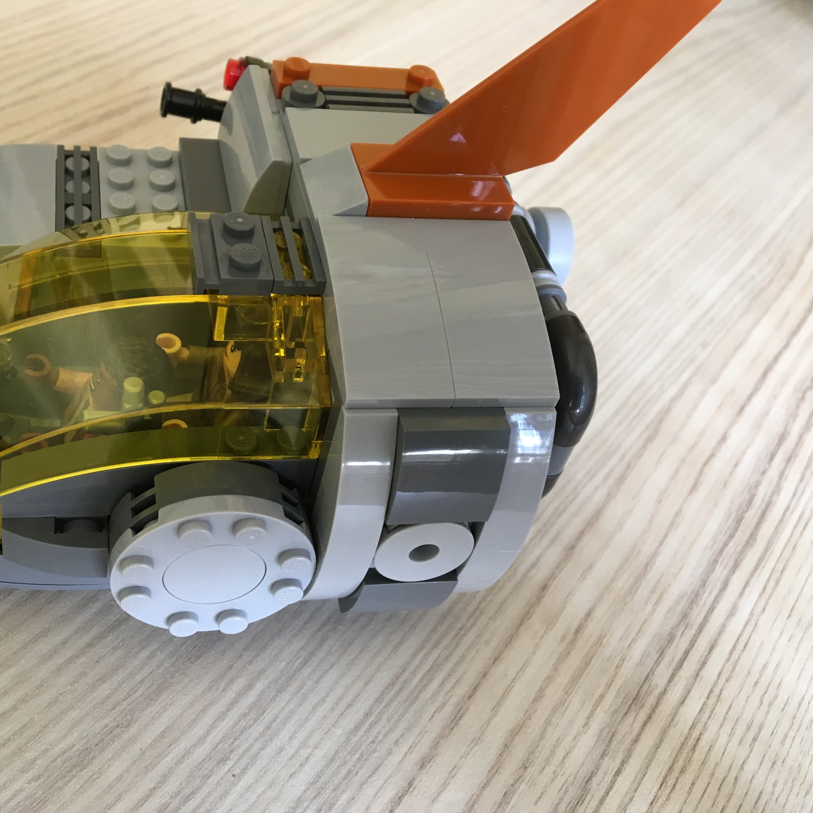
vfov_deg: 47.2
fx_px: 930
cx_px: 277
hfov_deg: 46.5
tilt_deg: -46.7
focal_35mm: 35
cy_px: 413
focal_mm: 4.15
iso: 100
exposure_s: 1/33
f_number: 2.2
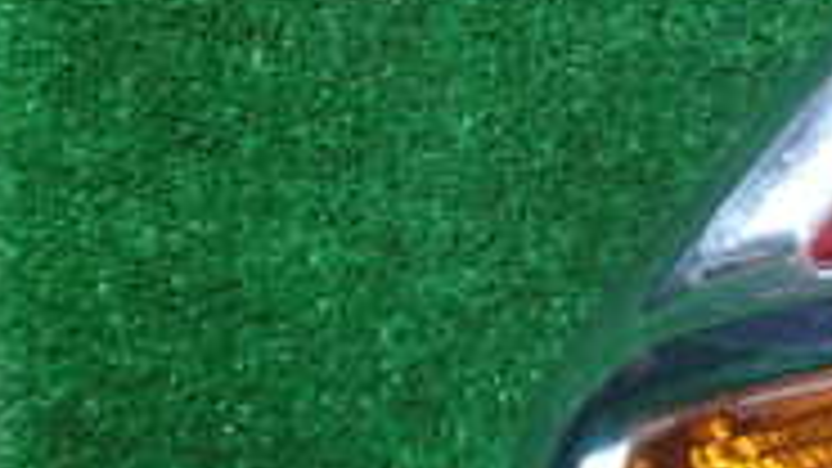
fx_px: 2338
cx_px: 1160
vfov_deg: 11.2
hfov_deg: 18.4
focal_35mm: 106
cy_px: 585
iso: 100
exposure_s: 1/80
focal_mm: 5.4
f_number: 2.3
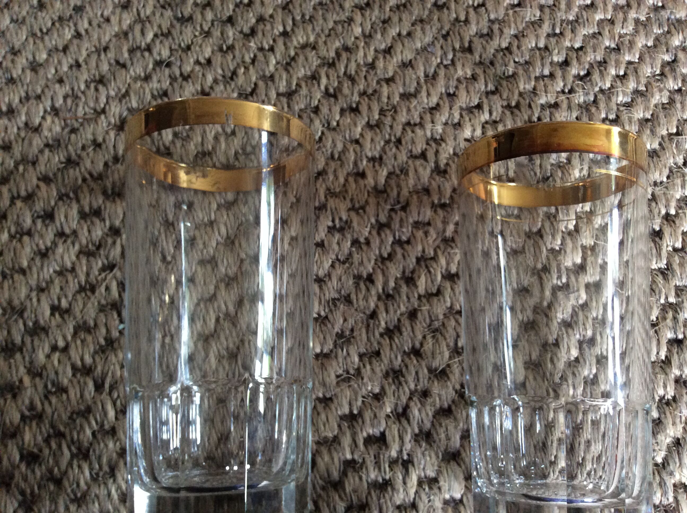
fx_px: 634
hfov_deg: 56.9
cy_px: 256
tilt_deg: -72.6
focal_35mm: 32
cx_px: 344
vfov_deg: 44.1
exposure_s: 1/25
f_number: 2.4
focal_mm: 3.3
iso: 200
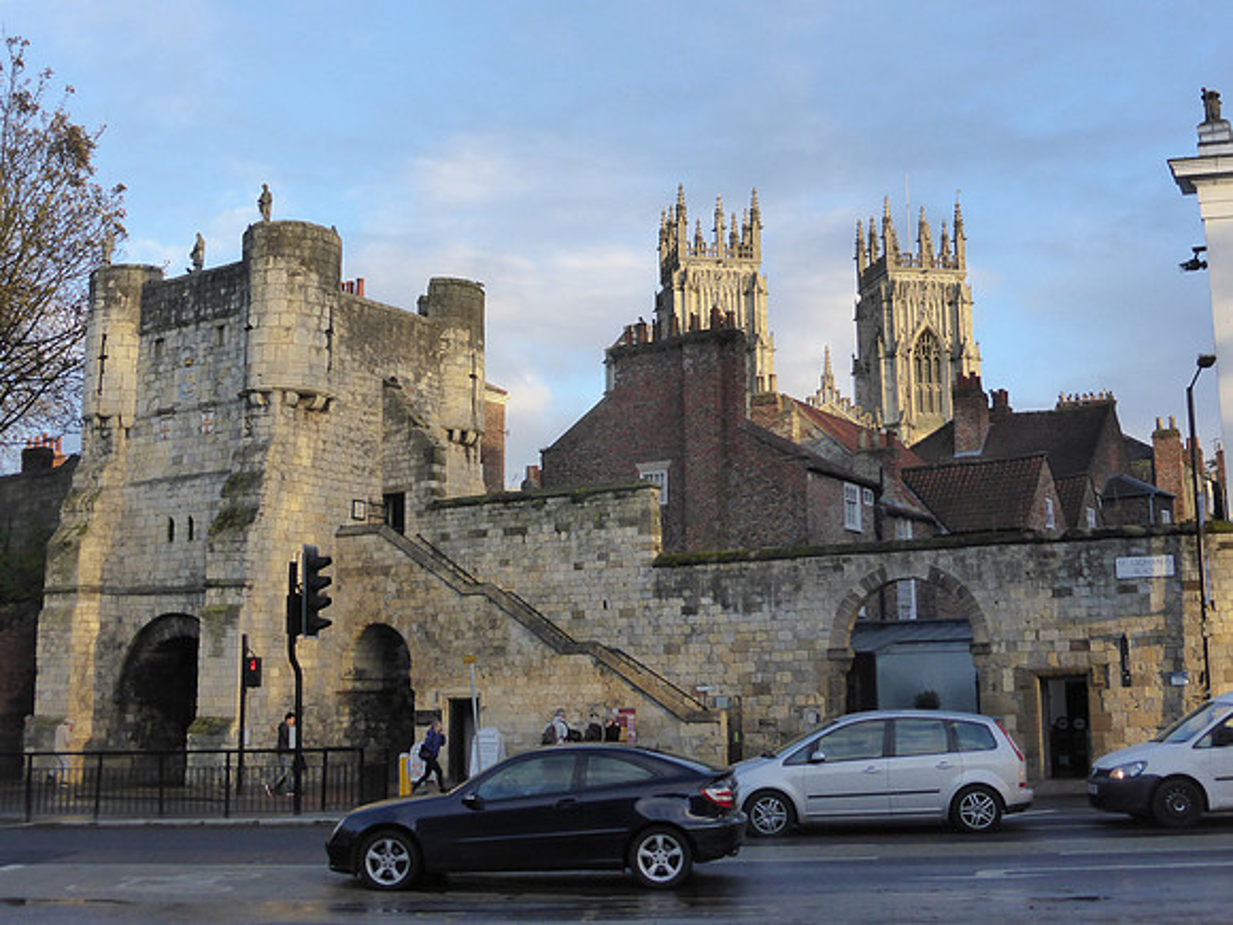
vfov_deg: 33.6
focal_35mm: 43
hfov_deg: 43.9
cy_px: 462
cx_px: 616
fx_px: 1532
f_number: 3.9
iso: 200
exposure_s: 1/250
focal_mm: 7.4
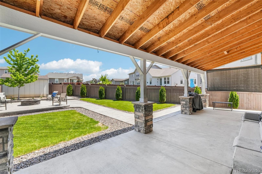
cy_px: 87
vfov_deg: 77.3
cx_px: 131
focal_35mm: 15
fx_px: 109
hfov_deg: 100.4
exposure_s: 1/125
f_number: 8
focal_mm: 10
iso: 800
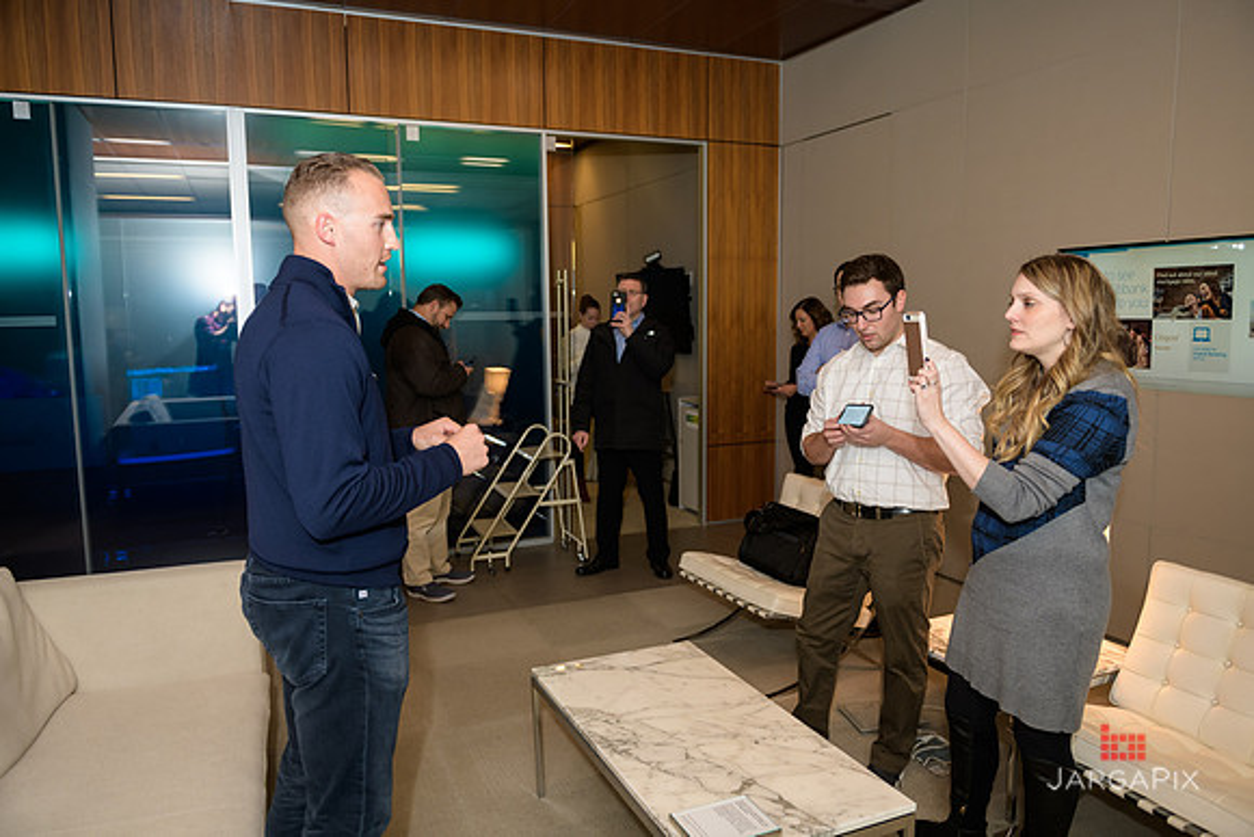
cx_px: 627
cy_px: 418
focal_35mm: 26
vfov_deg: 49.6
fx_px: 906
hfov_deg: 69.4
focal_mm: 26
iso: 400
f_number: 3.2
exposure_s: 1/125
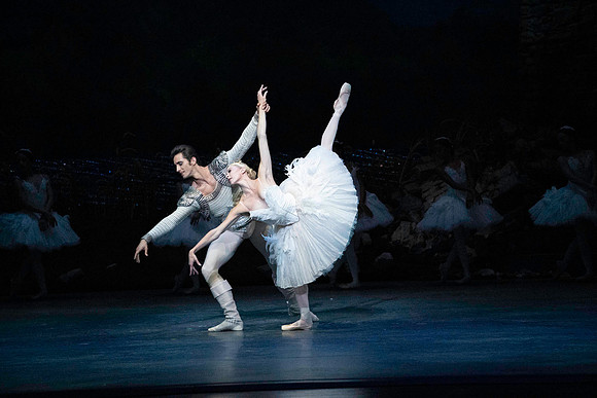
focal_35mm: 200
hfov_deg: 10.3
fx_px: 3317
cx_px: 298
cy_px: 199
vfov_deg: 6.9
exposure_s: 1/400
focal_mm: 200
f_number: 5
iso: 25600
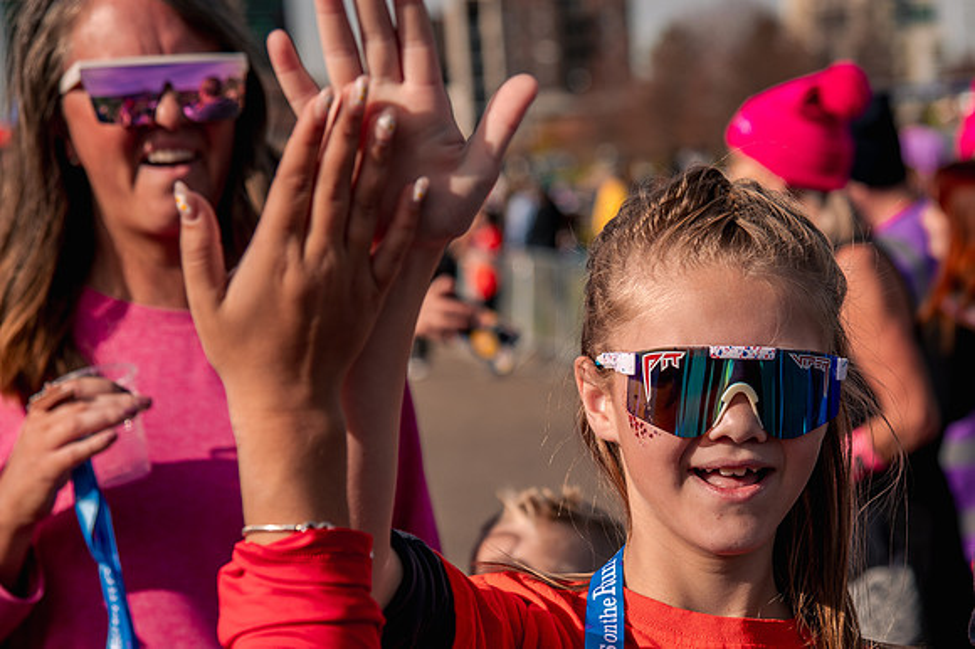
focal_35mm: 122
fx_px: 3300
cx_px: 688
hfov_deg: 16.7
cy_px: 416
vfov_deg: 11.2
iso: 200
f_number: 5
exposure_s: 1/1250
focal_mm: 85
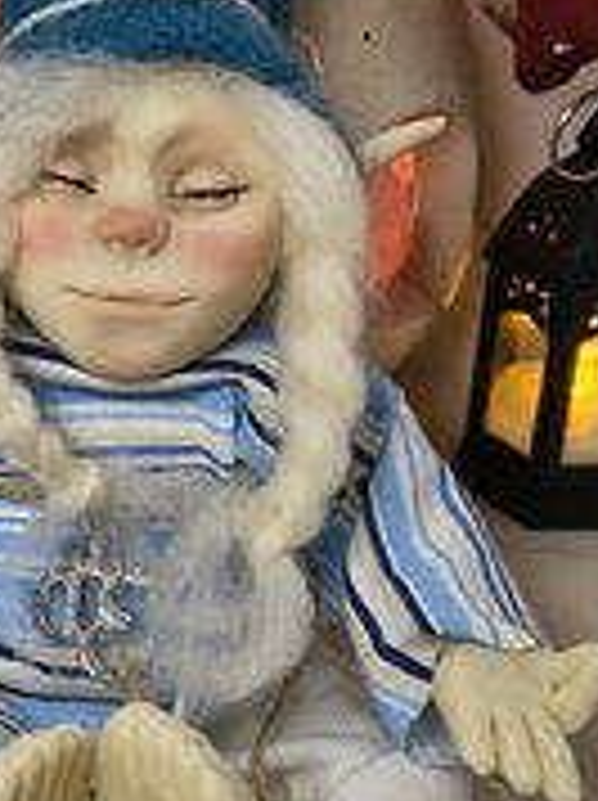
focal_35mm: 72
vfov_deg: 27.1
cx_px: 72
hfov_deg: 20.0
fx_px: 1662
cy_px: 358
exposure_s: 1/100
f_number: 1.8
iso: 106
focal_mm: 5.56
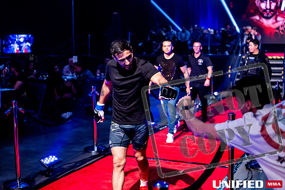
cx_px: 142
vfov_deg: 27.0
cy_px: 95
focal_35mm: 50
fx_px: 396
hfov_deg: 39.6
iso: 3200
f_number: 2.8
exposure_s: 1/500
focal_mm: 50
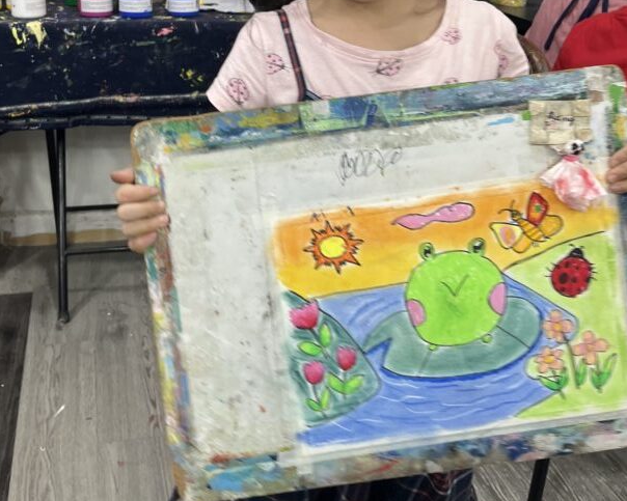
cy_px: 84
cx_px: 271
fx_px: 779
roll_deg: -1.4
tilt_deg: -14.9
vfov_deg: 34.3
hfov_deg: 43.7
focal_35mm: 42
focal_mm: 5.1
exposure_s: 1/100
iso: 125
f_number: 1.6
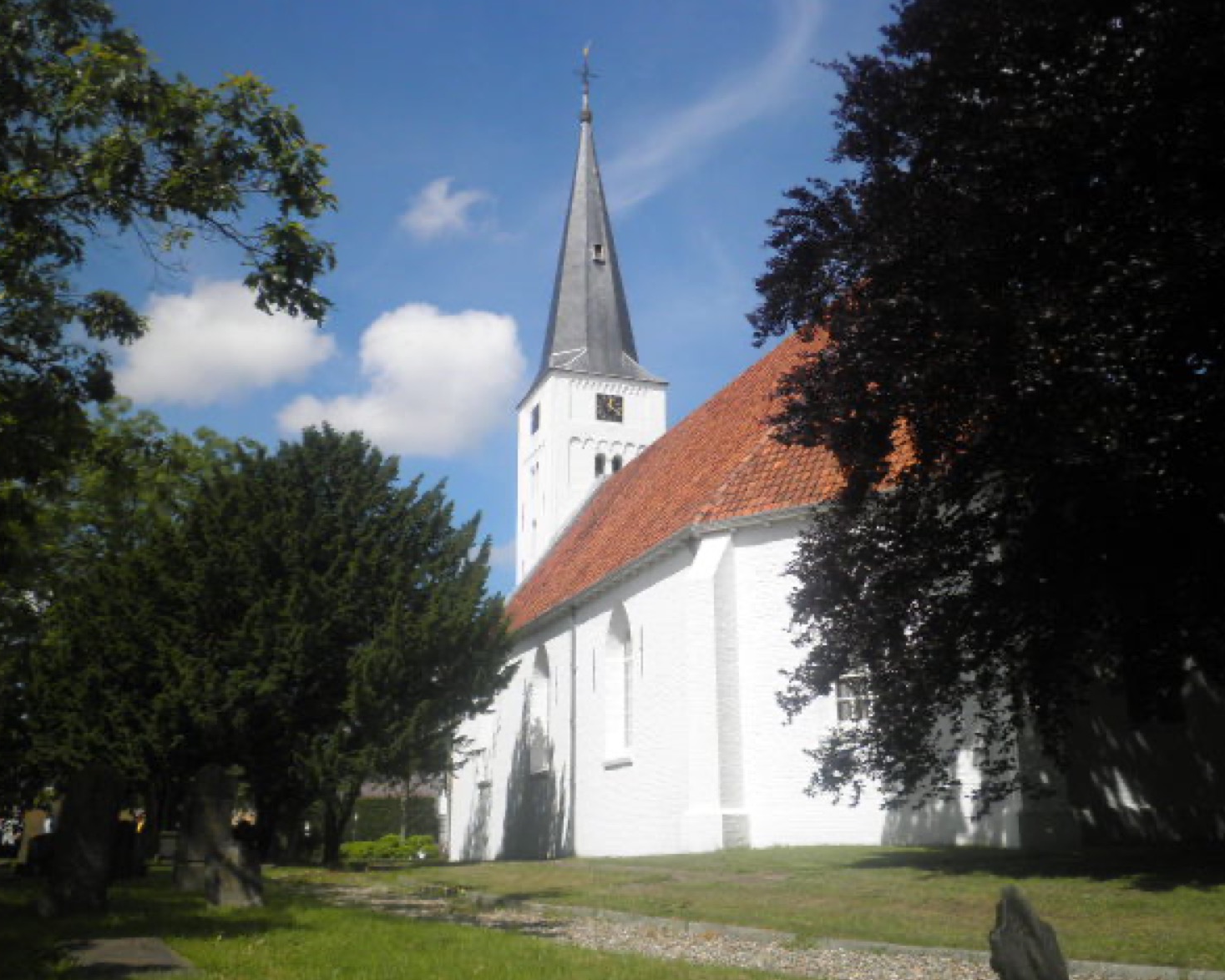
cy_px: 482
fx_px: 1197
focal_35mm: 33
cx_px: 639
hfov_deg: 54.2
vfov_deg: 44.6
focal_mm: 5.5
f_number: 8.2
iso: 64
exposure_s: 1/160
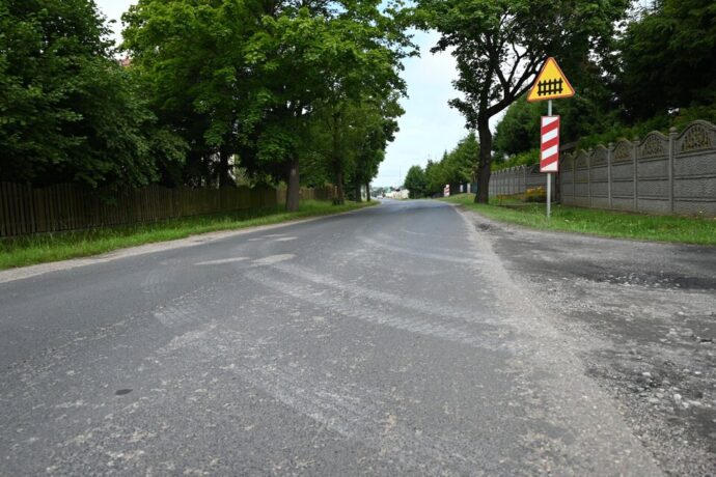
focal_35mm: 26
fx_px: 507
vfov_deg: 50.4
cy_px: 238
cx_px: 358
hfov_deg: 70.4
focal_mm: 25.5
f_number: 5.6
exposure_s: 1/250
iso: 125
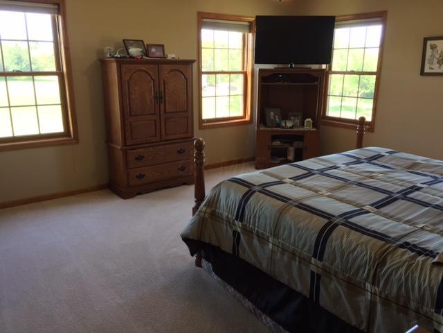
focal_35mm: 29
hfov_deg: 61.7
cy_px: 166
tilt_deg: -15.6
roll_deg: +0.1
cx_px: 222
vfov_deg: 48.2
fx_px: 371
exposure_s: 1/30
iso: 50
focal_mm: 4.15
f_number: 2.2
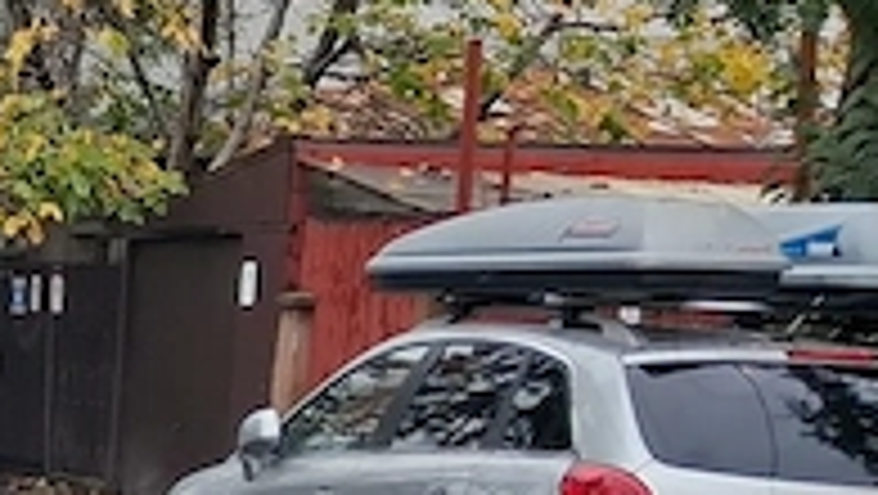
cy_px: 698
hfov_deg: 11.6
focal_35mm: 151
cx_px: -1265
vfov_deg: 7.9
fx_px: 3518
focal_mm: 4
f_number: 1.8
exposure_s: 1/199
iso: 25
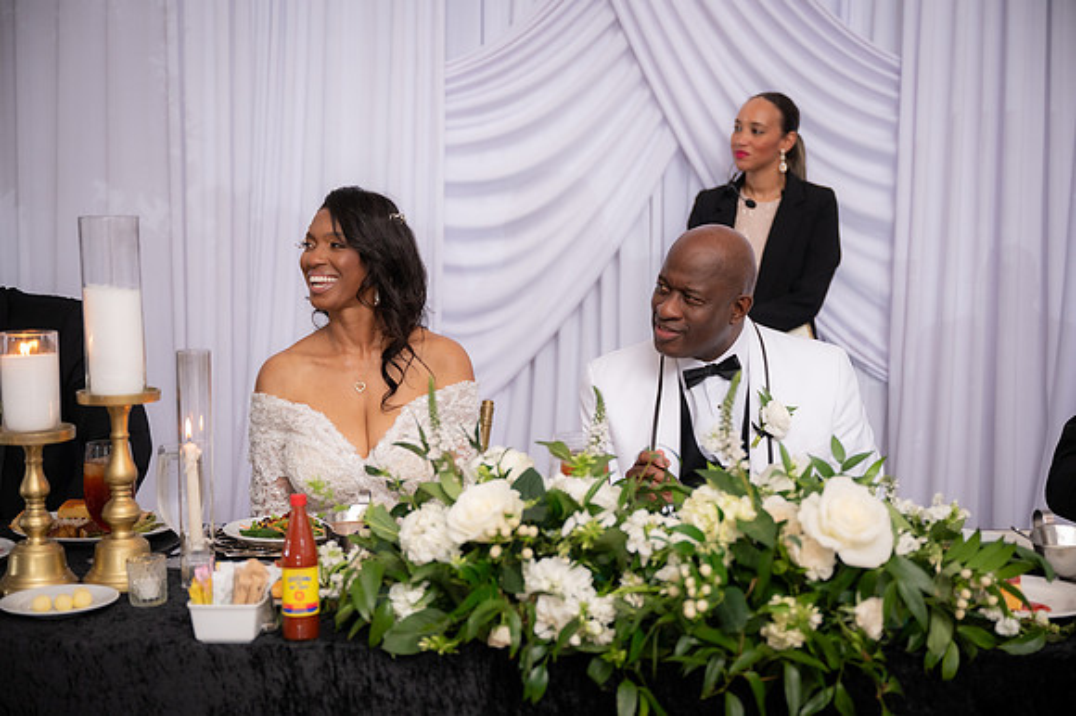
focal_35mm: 48
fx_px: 1434
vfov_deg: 28.0
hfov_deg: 41.1
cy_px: 358
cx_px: 538
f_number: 2.8
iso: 2000
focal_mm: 48
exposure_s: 1/250
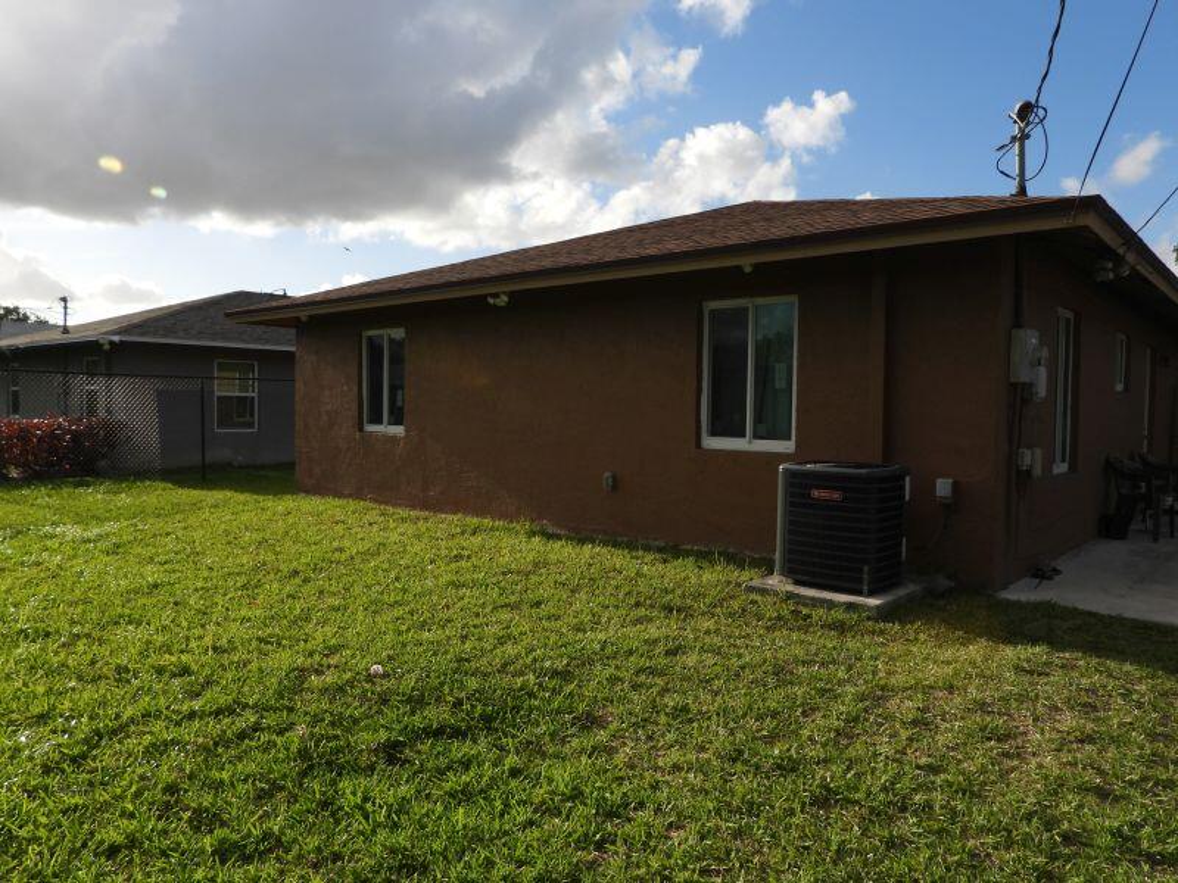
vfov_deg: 56.8
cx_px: 589
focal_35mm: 24
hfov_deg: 71.6
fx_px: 817
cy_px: 442
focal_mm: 4.3
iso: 100
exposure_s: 1/2000
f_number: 2.8
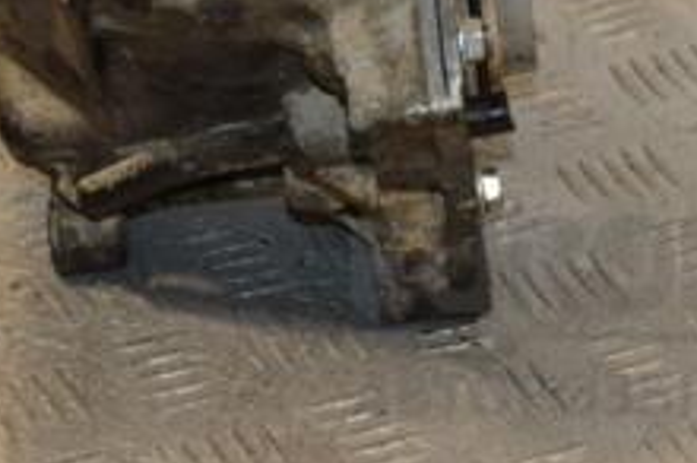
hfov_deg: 11.2
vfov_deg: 7.3
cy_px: -159
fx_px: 3564
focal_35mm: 184
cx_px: 291
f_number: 5.6
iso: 800
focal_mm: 45
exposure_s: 1/200
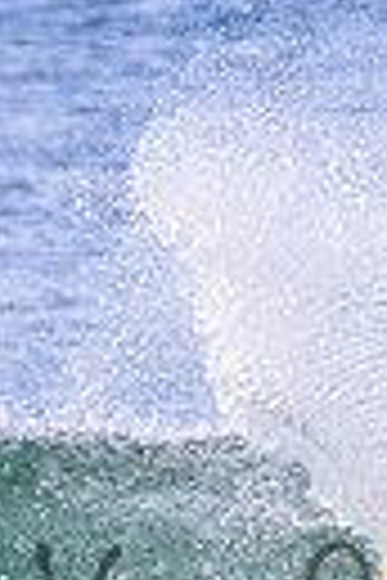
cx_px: 500
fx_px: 57981
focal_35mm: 3596
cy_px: 573
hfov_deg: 0.4
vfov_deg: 0.6
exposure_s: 1/2000
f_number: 11
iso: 2800
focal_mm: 800
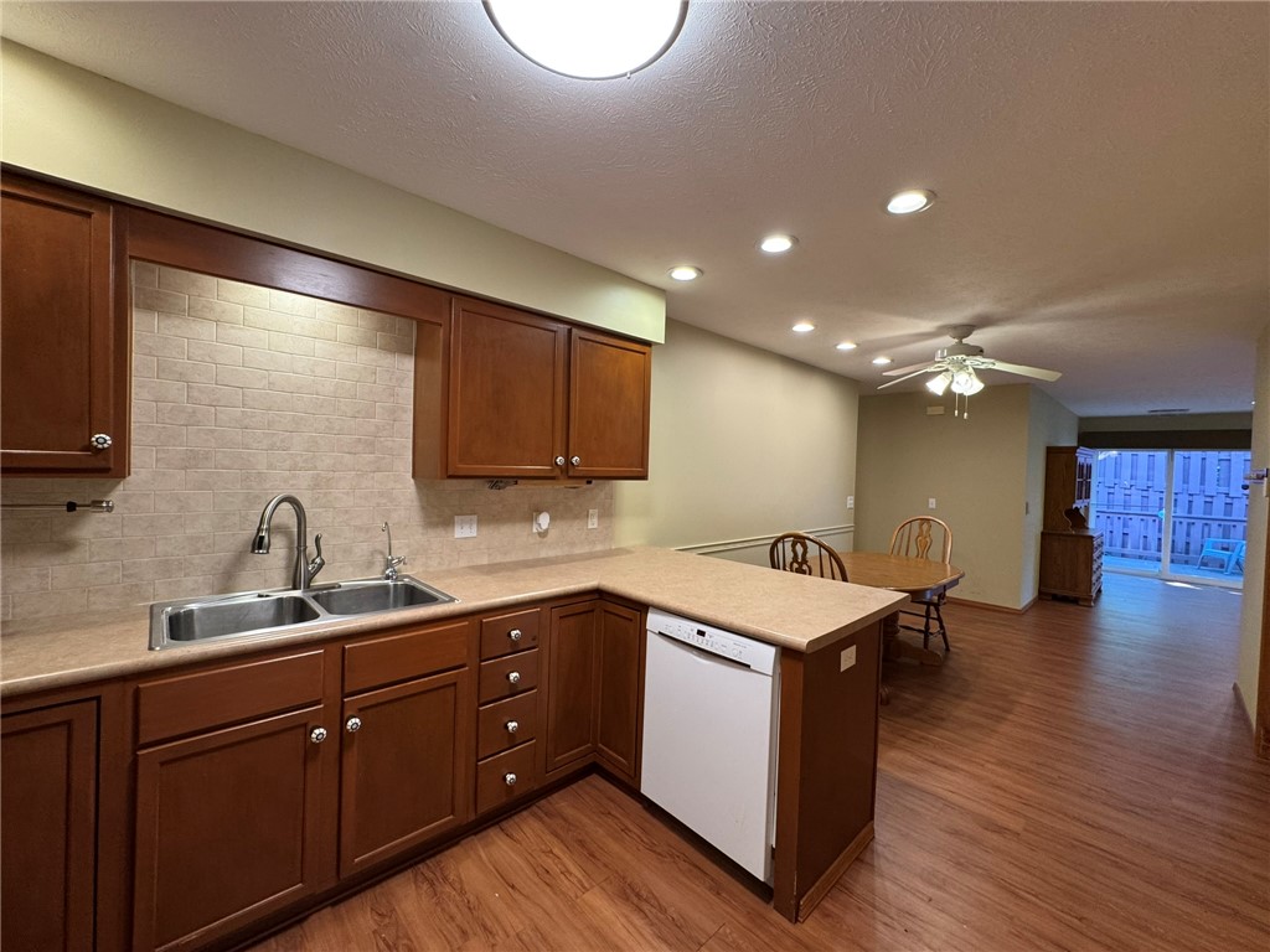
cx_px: 635
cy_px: 476
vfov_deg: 85.7
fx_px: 514
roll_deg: -1.8
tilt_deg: -0.7
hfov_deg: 102.1
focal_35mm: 14
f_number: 2.2
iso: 160
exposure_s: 1/60
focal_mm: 2.22
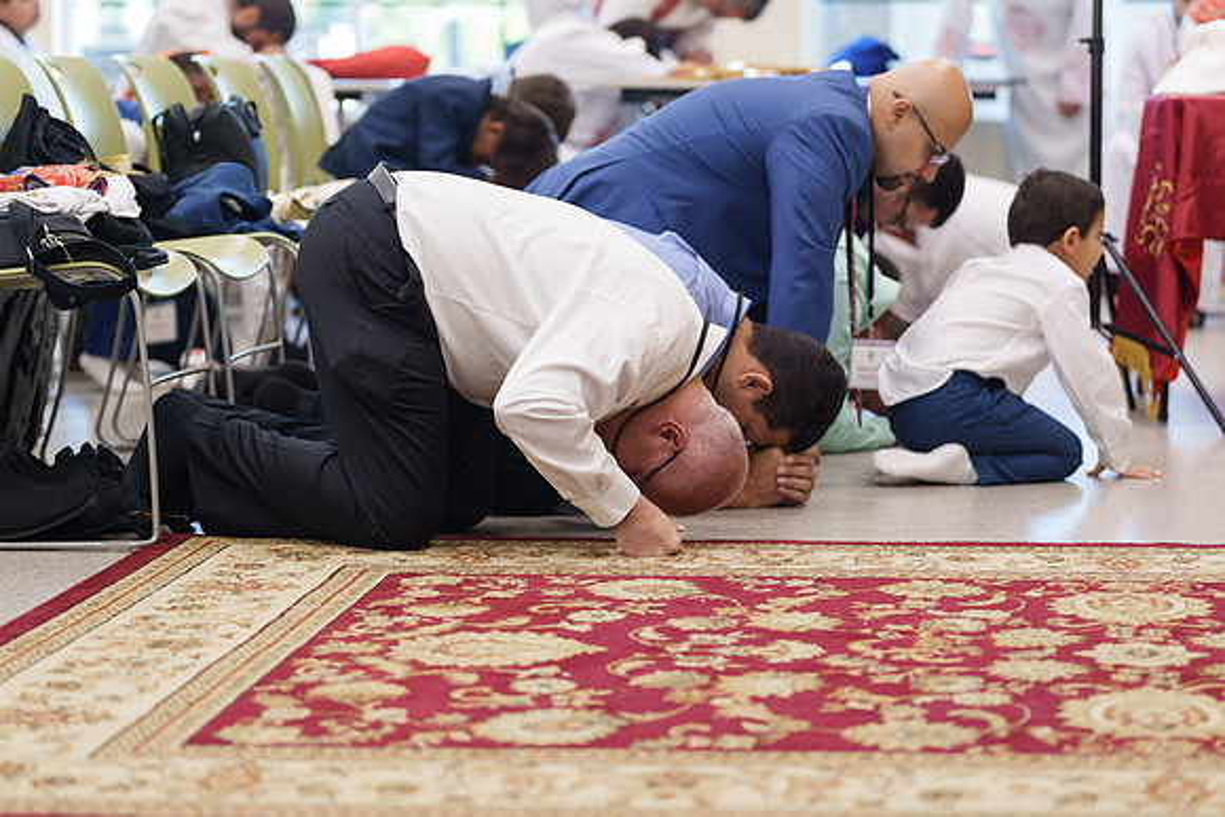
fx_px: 3663
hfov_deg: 19.0
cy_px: 429
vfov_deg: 12.7
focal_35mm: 108
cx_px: 612
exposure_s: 1/200
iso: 1600
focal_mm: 95
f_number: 2.8
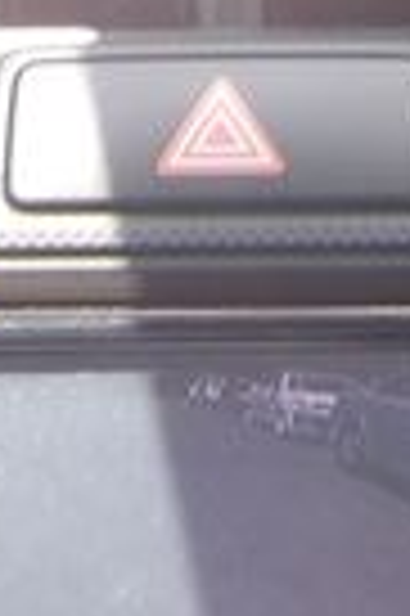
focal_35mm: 146
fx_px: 2500
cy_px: 913
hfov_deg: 9.4
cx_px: 221
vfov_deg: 13.3
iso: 125
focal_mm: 4.1
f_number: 3.3
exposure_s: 1/80
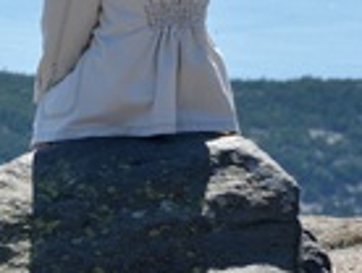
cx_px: -317
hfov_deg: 4.1
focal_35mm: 478
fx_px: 5007
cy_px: -38
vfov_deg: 3.1
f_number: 9
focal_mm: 82
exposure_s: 1/320
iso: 100
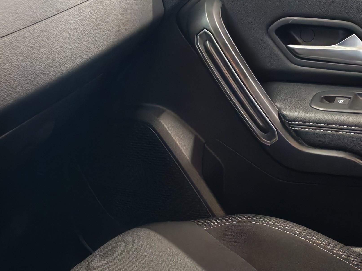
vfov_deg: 18.5
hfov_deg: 24.3
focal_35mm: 79
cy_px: 210
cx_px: 68
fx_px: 826
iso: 2350
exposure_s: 1/50
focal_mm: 6.12
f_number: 1.9
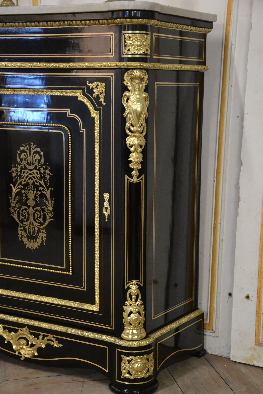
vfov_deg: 28.1
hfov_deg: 18.9
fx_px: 789
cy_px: 197
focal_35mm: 72
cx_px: 132
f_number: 4.8
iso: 3200
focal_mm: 48
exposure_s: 1/30
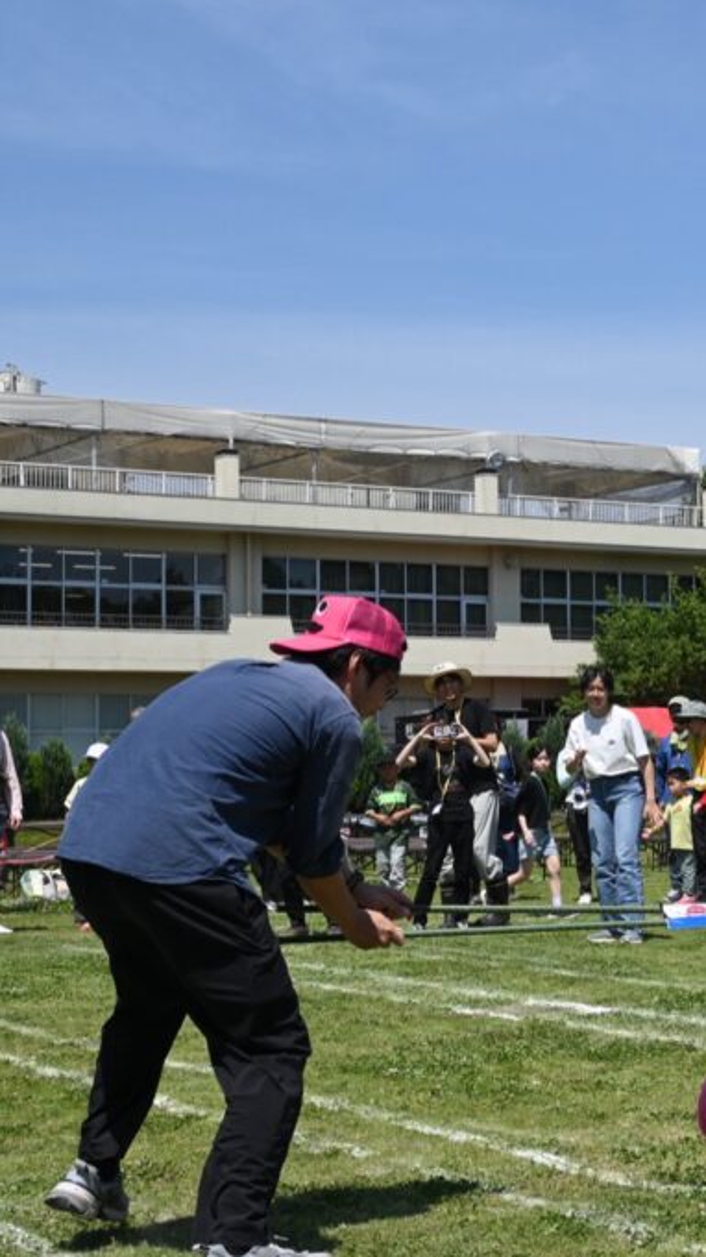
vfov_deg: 29.8
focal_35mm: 71
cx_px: 826
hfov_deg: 16.3
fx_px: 2365
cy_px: 628
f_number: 8
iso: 100
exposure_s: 1/500
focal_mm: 30
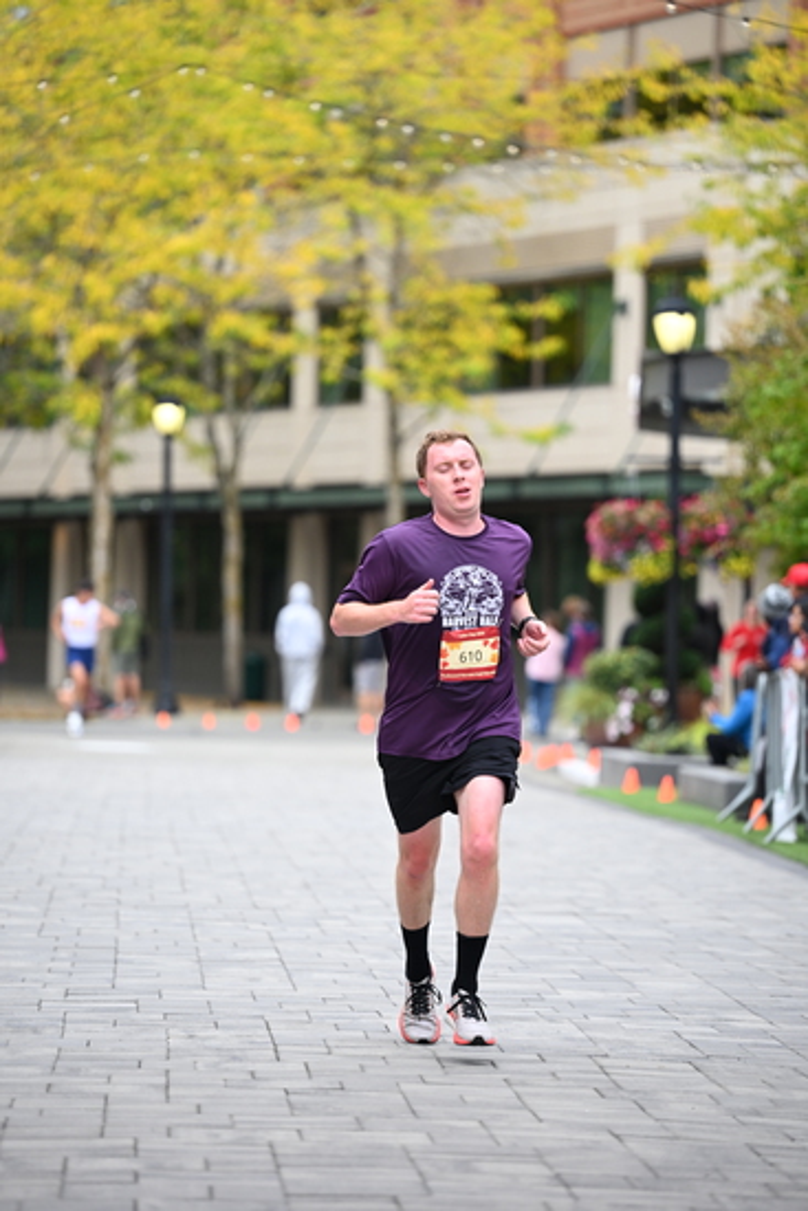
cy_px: 606
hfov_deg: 8.3
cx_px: 404
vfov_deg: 12.4
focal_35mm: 165
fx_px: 5551
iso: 800
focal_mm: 165
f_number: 2.8
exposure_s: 1/2000
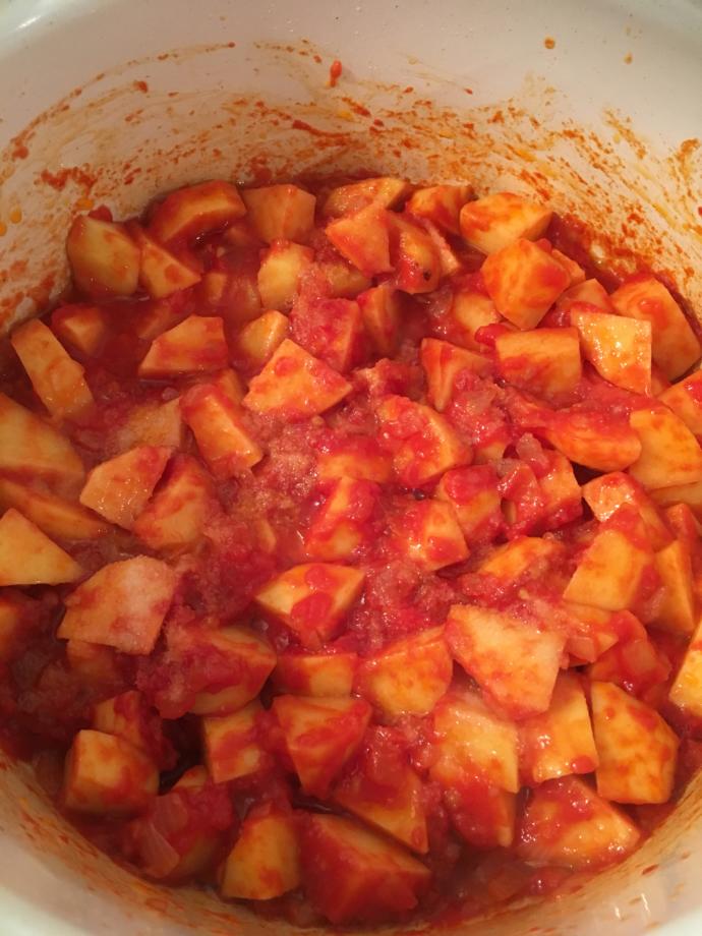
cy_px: 468
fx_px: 784
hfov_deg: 48.2
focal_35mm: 29
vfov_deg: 61.7
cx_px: 351
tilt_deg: -66.1
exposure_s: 1/33
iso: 250
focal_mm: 4.15
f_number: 2.2
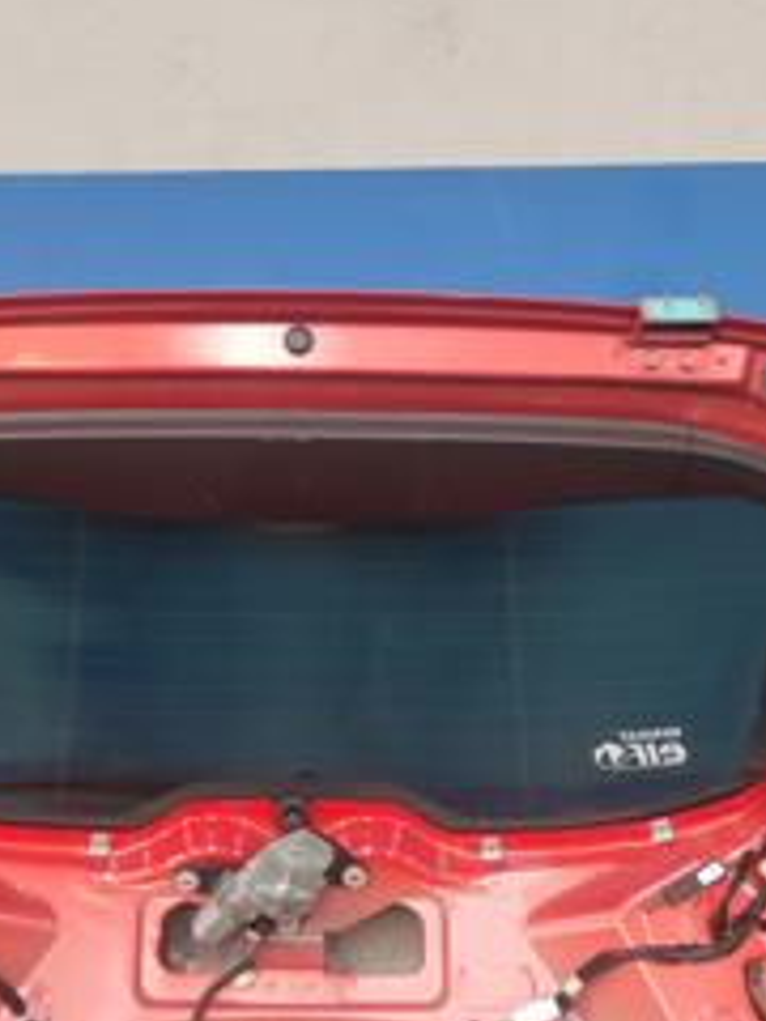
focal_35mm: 50
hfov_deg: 29.0
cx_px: 306
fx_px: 1475
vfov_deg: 38.1
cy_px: 579
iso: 442
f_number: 1.79
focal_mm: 4.7
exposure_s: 1/50
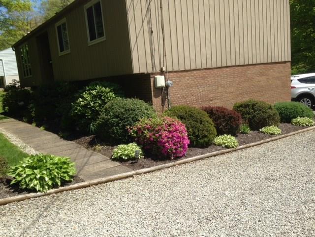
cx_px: 158
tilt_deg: -7.3
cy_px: 118
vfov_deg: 42.9
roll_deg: +5.8
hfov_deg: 55.4
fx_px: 300
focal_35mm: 33
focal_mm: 4.12
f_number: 2.4
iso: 50
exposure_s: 1/1106
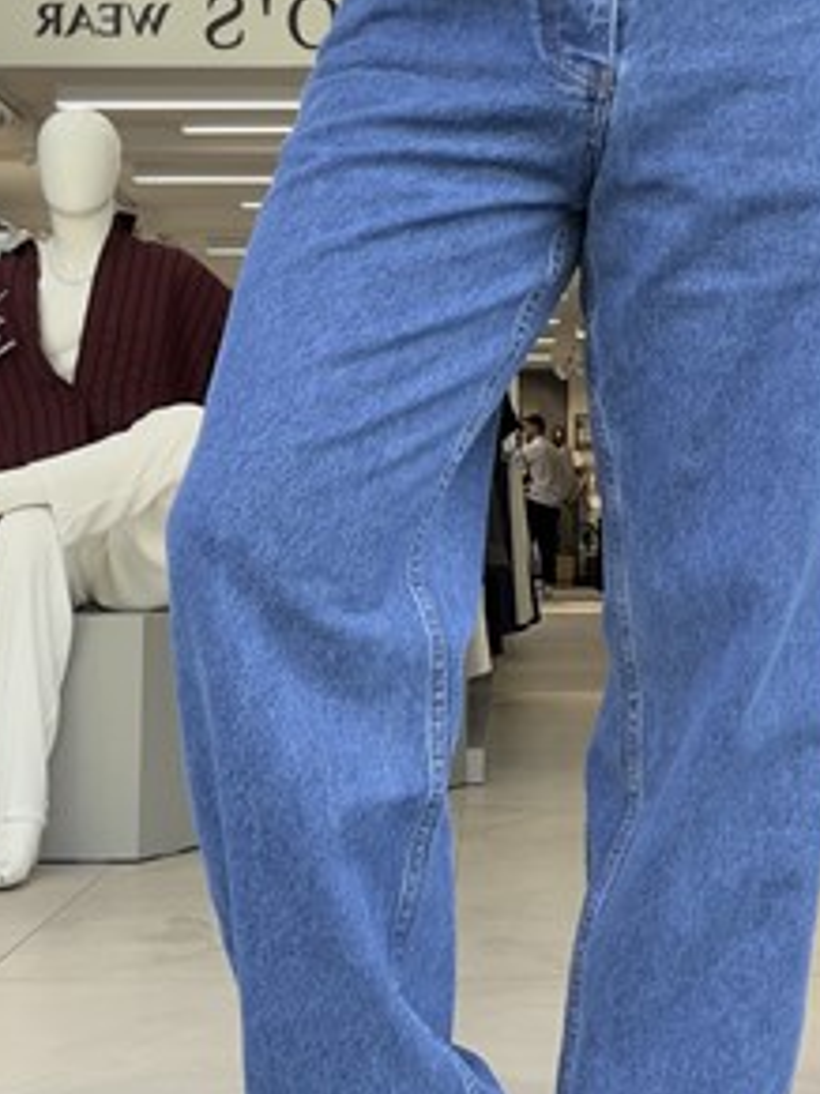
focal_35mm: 55
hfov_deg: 26.4
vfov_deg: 34.7
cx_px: 523
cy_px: 690
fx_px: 1738
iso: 40
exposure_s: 1/128
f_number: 1.9
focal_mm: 2.71
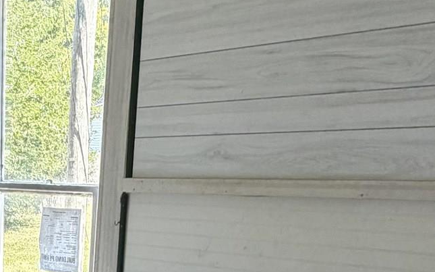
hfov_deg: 35.1
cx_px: 13
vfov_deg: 21.5
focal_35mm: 53
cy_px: 374
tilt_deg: -17.5
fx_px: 628
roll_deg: +1.1
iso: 250
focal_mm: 2.22
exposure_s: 1/121
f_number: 2.2
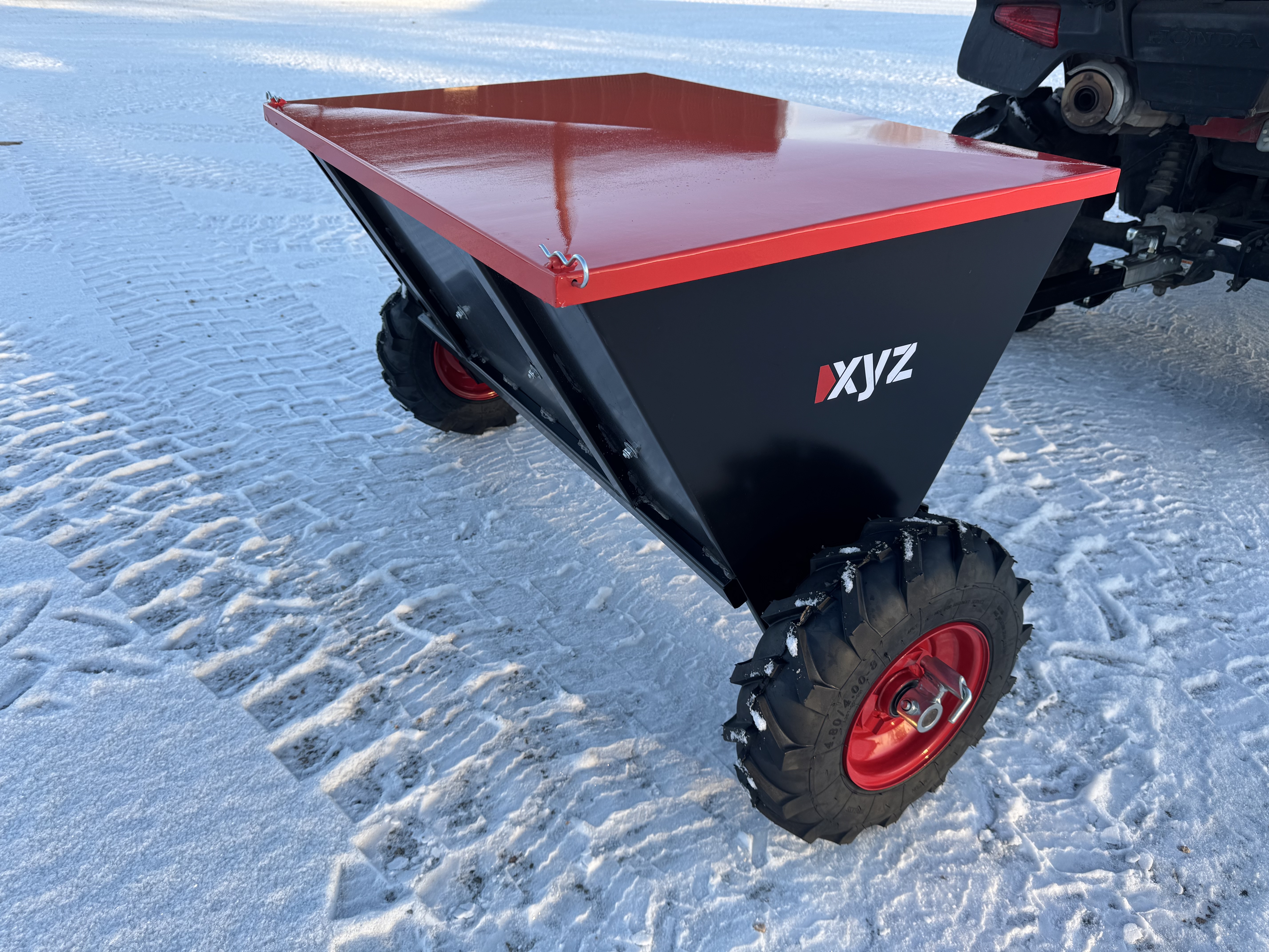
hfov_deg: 71.6
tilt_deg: -30.8
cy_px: 476
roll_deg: +1.3
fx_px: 880
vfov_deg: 56.8
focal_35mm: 24
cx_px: 634
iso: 80
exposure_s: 1/707
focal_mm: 6.76
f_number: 1.78
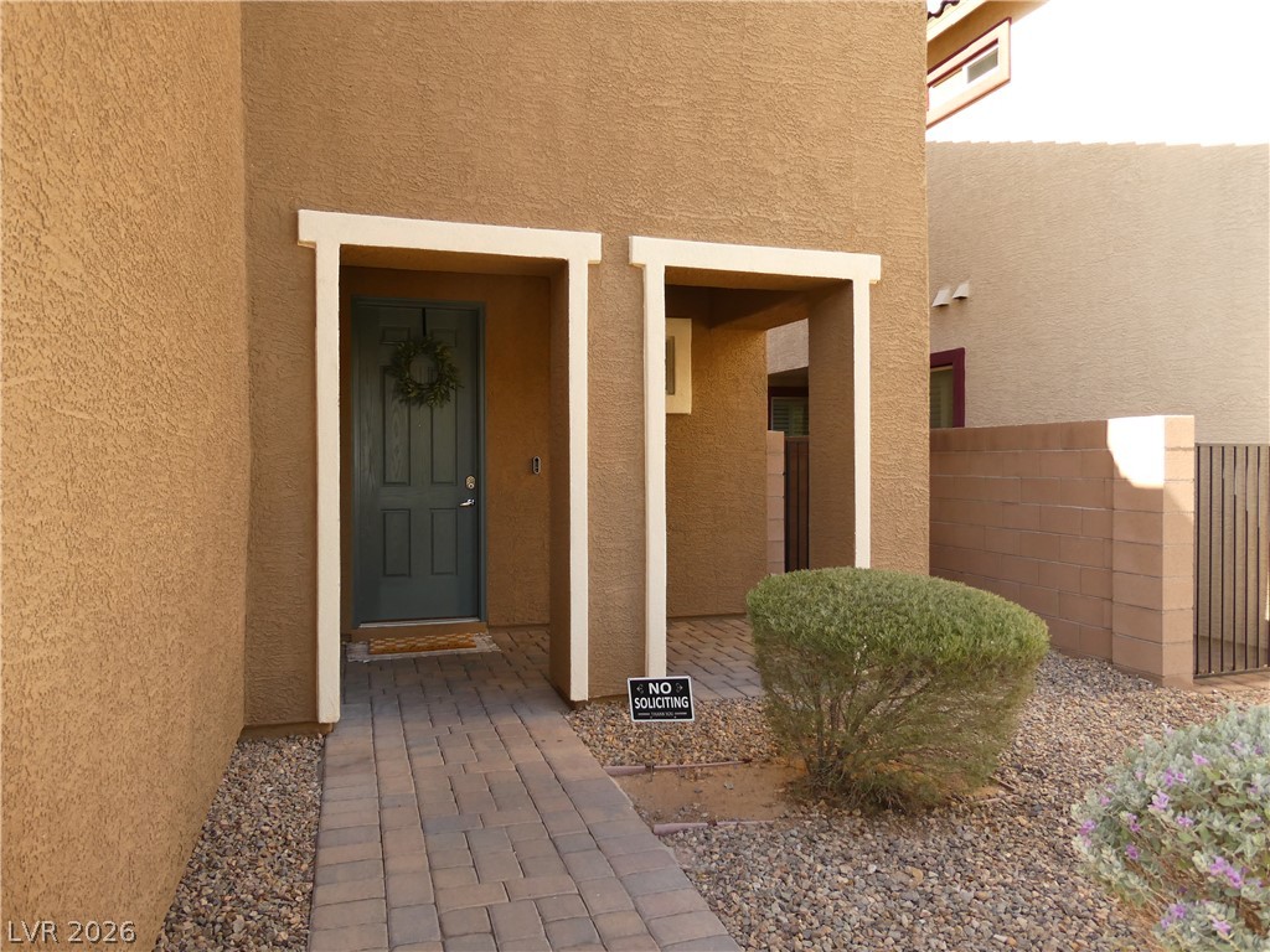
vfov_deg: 56.8
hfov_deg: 71.6
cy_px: 476
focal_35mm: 24
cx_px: 635
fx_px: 881
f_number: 3.3
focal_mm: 4.3
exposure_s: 1/160
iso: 80
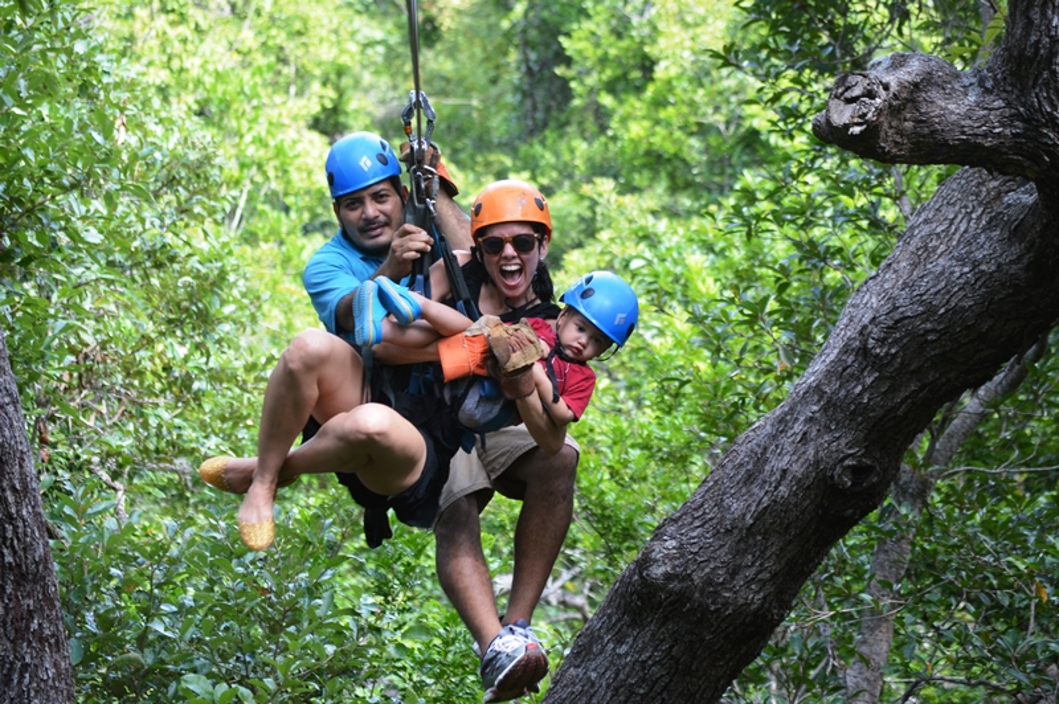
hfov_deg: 11.8
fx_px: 5114
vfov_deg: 7.9
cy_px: 352
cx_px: 530
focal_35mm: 174
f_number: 5.6
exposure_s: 1/125
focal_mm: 116
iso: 250
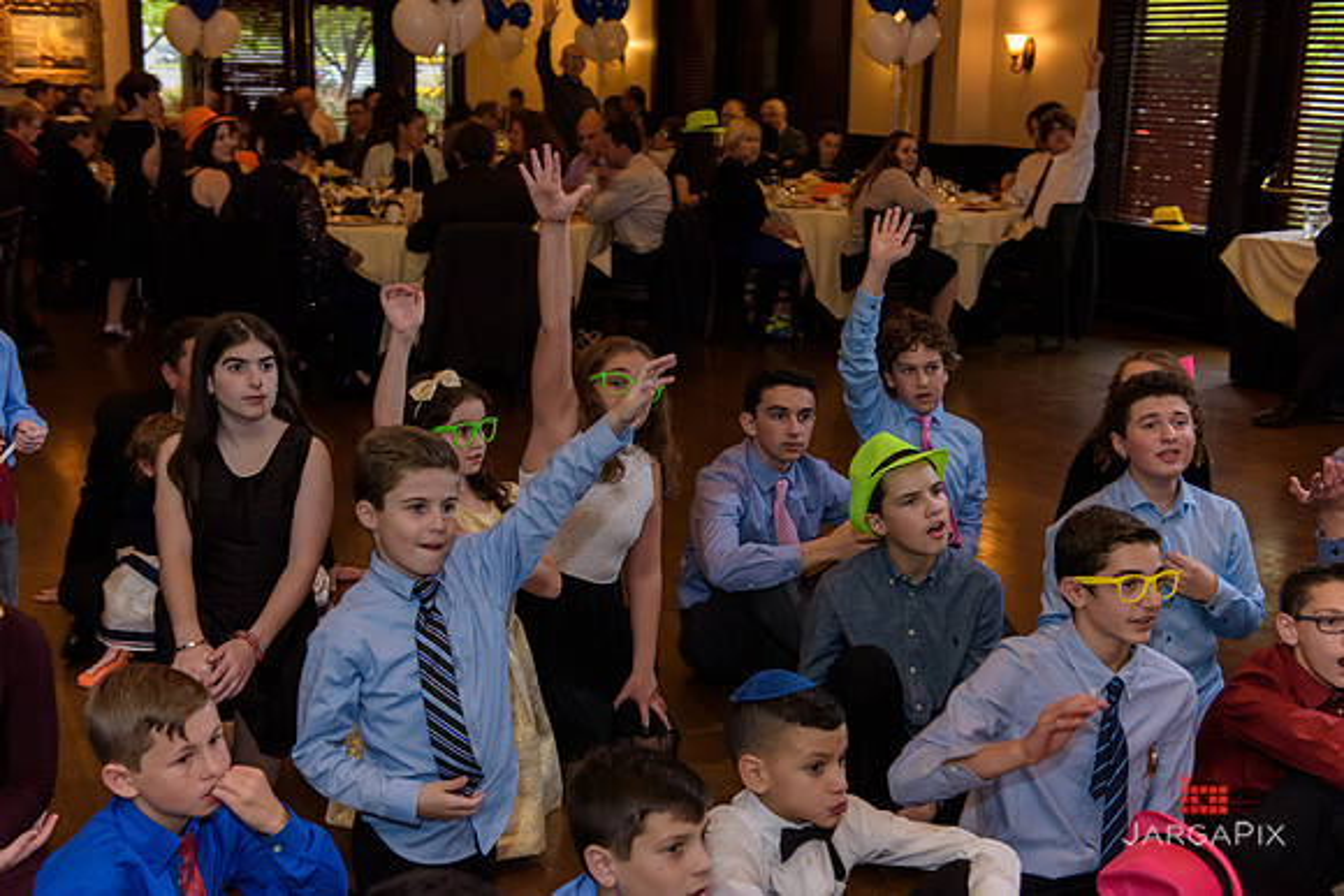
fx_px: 1568
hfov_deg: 46.4
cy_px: 448
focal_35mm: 42
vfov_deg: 31.9
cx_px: 672
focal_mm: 42
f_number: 3.2
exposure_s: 1/125
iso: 1600
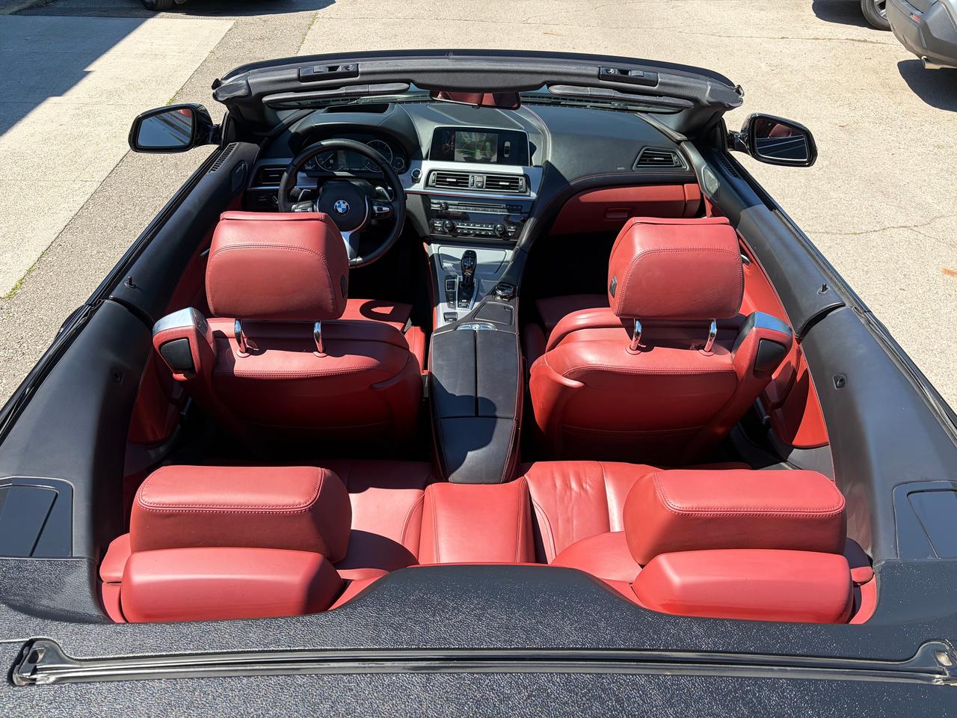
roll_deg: +1.2
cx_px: 478
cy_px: 359
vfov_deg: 53.1
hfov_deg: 67.3
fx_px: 719
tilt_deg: -36.0
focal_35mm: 26
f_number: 1.6
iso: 50
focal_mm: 5.96
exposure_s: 1/1016
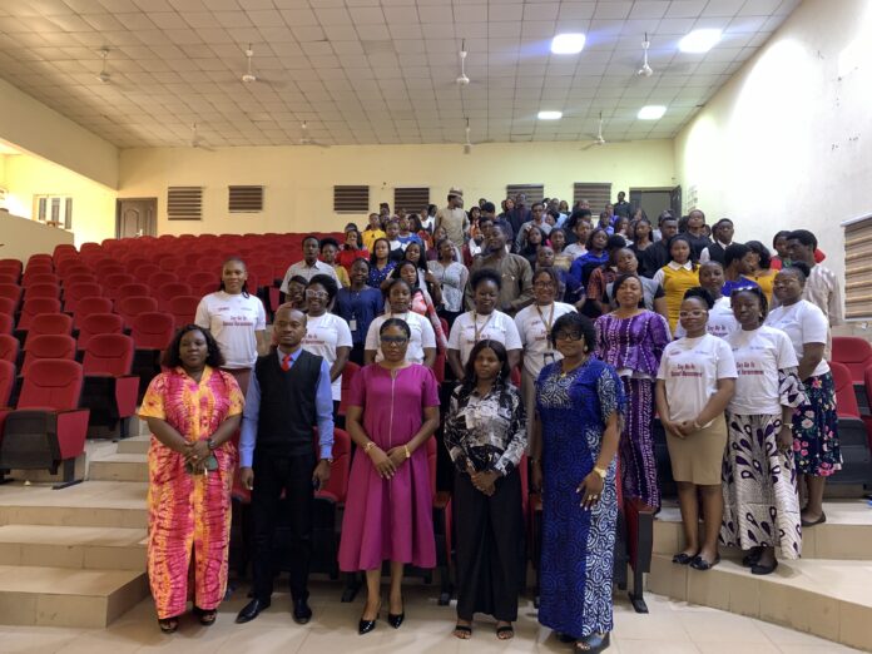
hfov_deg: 67.3
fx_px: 655
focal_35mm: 26
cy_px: 327
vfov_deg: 53.1
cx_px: 436
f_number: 1.8
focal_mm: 4.25
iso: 250
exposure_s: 1/50
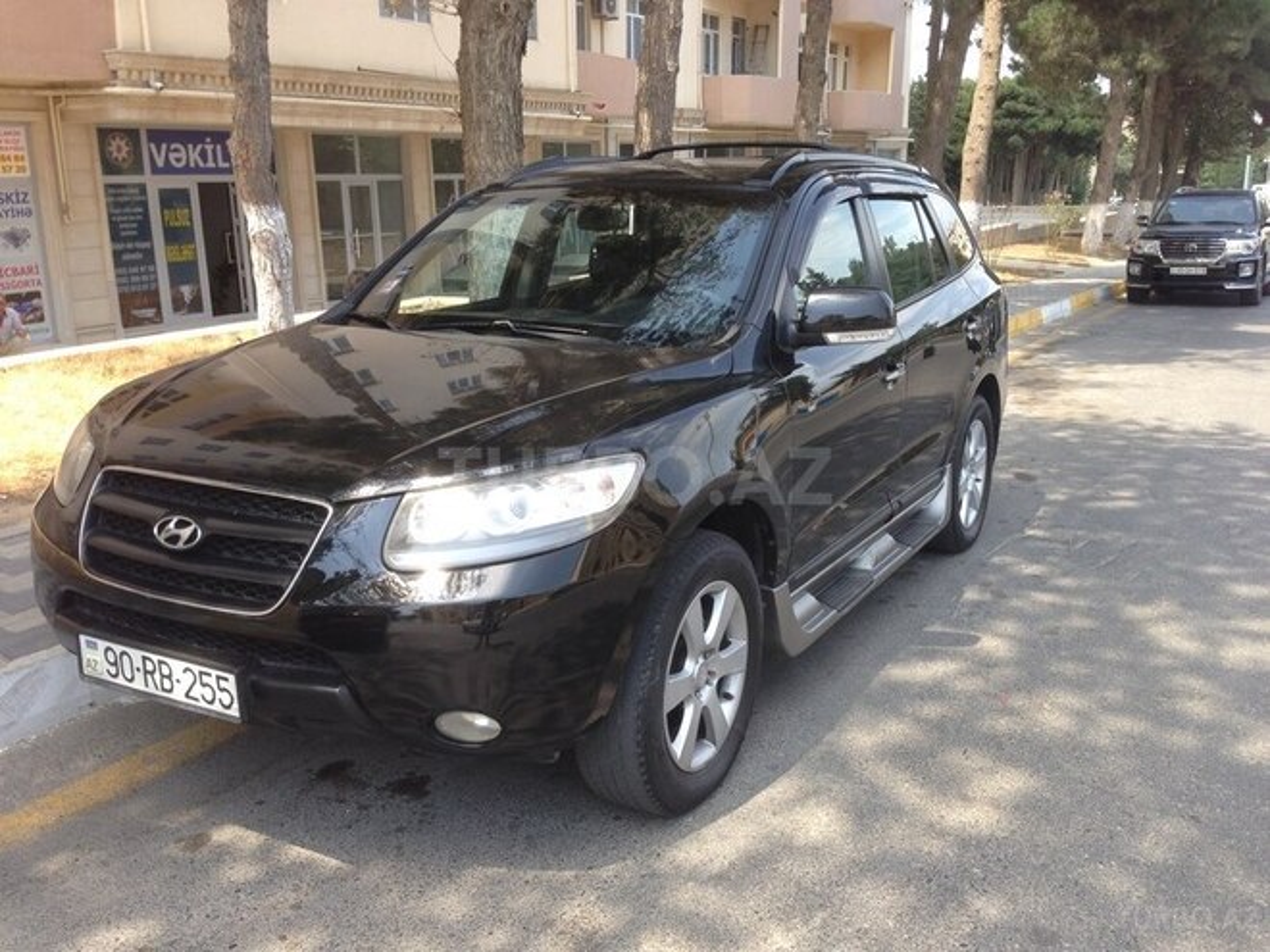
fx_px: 1211
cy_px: 476
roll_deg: +0.6
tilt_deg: -13.7
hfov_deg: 55.4
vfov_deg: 42.9
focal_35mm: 33
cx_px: 635
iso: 50
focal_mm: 4.12
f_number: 2.4
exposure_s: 1/301
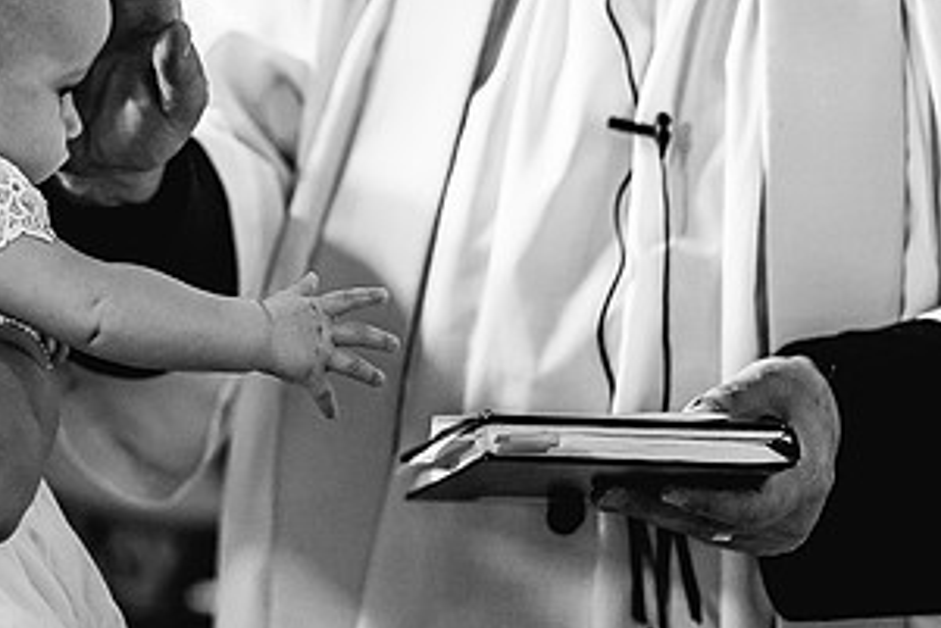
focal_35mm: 266
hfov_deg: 7.7
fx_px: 6956
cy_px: 114
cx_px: 44
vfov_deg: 5.2
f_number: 2.5
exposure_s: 1/250
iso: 3200
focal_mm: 135
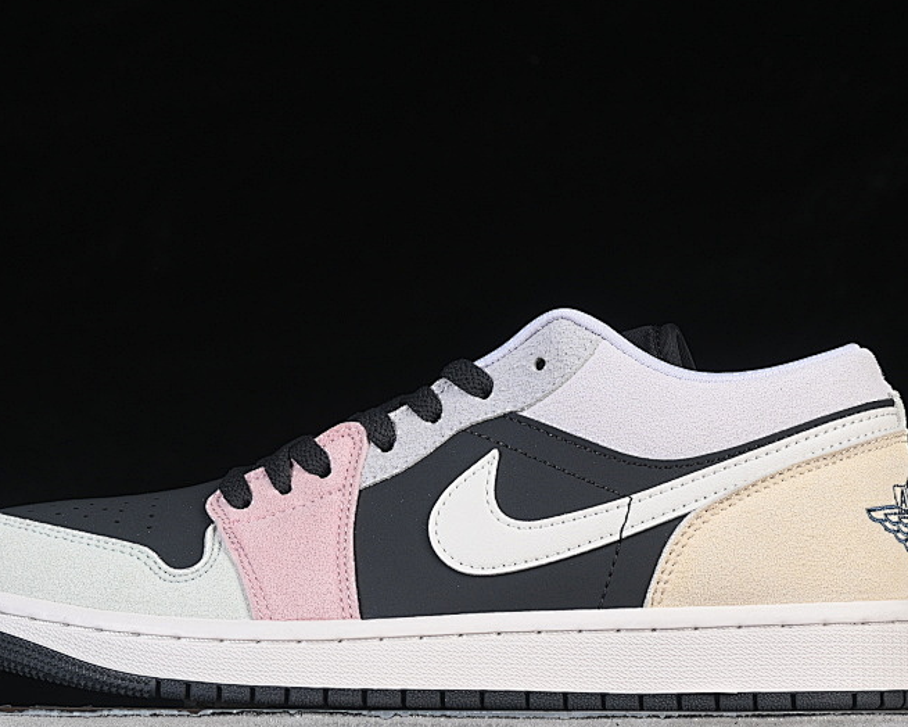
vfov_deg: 13.3
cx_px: 421
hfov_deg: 16.6
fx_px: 3117
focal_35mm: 116
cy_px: 401
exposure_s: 1/80
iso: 160
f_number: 8
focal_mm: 50
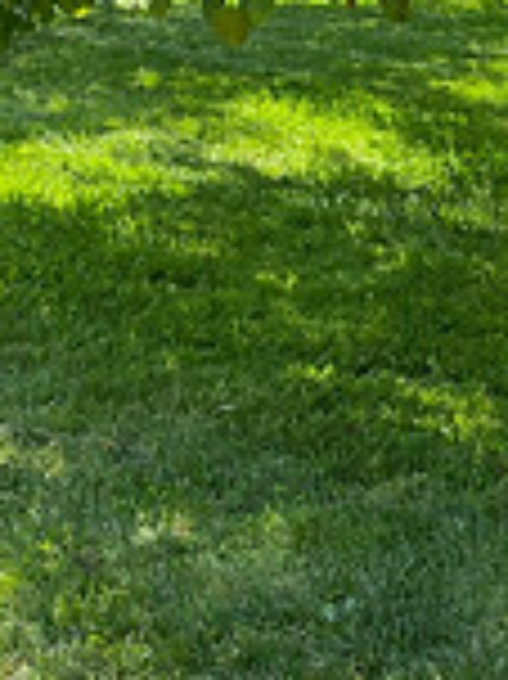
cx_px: 892
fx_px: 1959
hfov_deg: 13.4
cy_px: 594
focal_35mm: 100
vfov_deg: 19.3
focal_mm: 4.25
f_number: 1.8
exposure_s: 1/1678
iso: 32
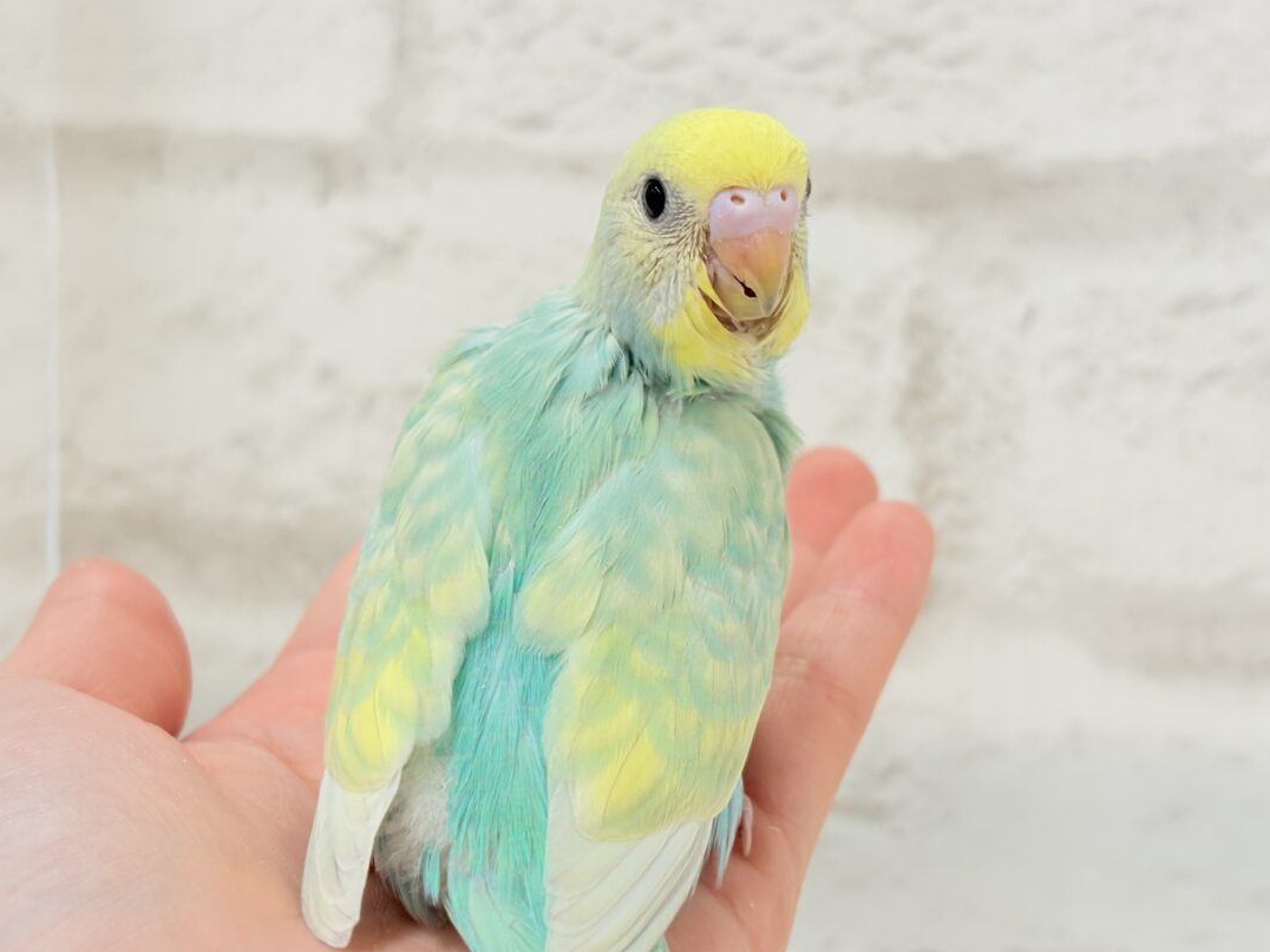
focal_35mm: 58
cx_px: 693
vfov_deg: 25.2
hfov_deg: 33.2
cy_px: 487
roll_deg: -1.0
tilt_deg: -6.2
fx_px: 2128
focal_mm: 5.96
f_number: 1.6
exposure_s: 1/100
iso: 64
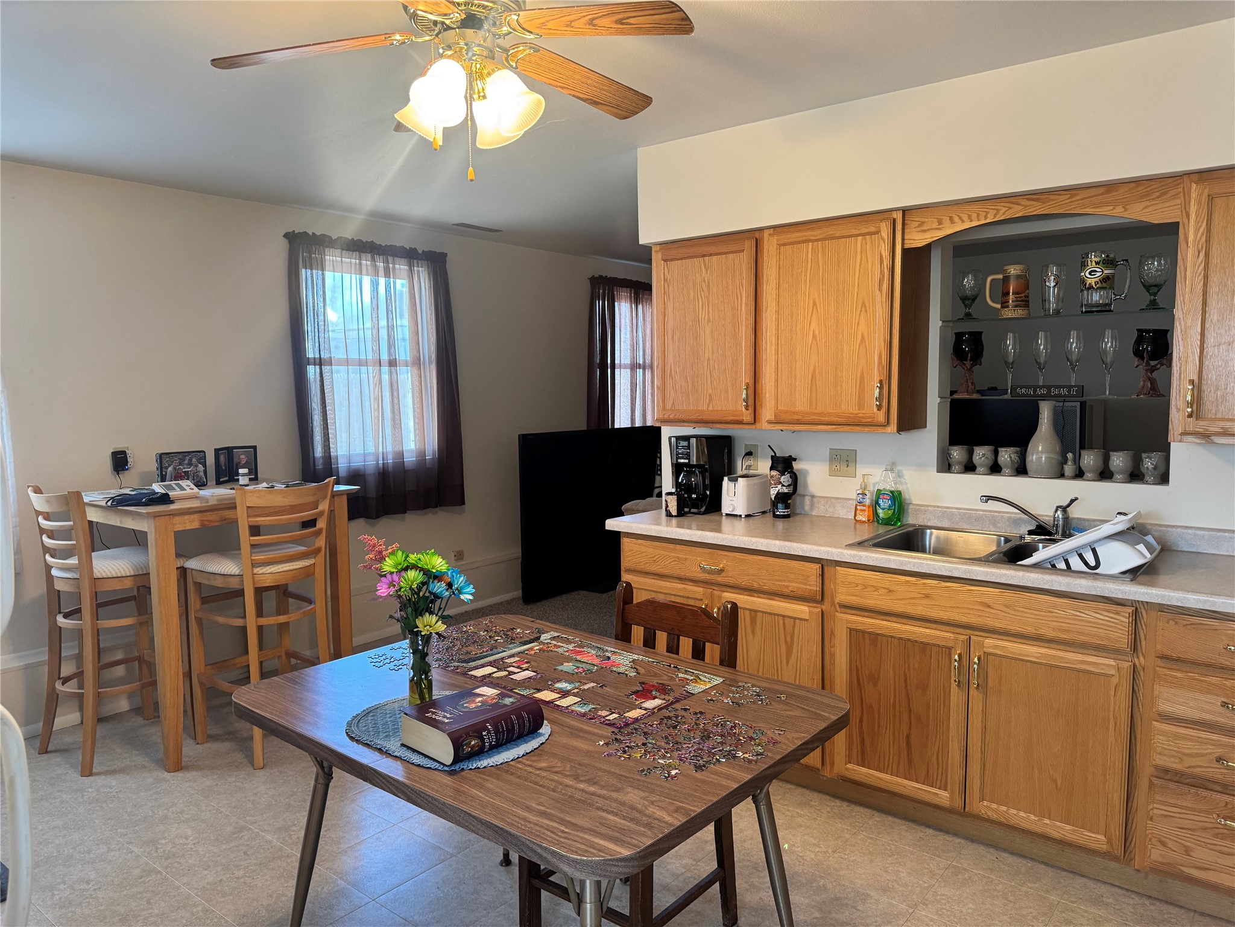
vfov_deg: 56.8
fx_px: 856
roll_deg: +0.3
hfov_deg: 71.6
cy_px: 464
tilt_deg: -6.0
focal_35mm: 24
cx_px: 618
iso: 250
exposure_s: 1/60
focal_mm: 6.76
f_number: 1.78
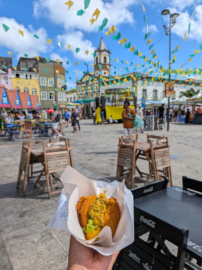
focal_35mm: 24
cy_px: 135
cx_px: 101
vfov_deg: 71.6
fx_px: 187
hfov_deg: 56.8
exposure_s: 1/1898
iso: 29
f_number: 1.7
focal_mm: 4.53
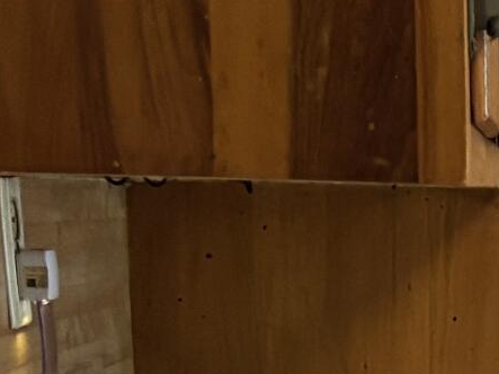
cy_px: 537
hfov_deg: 9.5
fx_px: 2536
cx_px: 1343
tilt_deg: -7.6
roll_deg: -1.7
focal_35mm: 176
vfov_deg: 8.3
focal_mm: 5.96
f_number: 1.6
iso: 400
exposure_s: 1/60
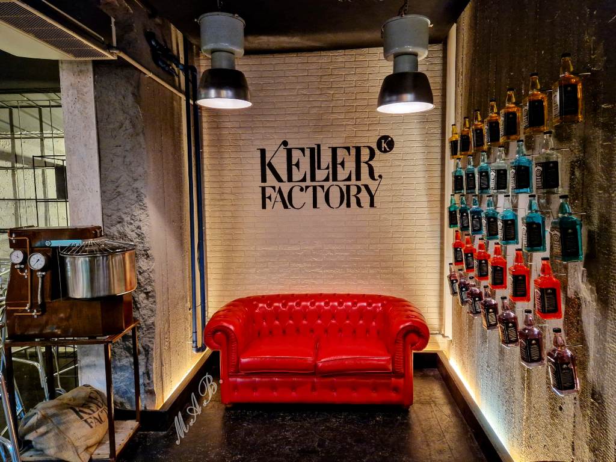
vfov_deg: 58.9
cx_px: 308
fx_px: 409
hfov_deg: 73.9
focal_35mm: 23
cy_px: 231
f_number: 1.8
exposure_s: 1/50
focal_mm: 5.4
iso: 640
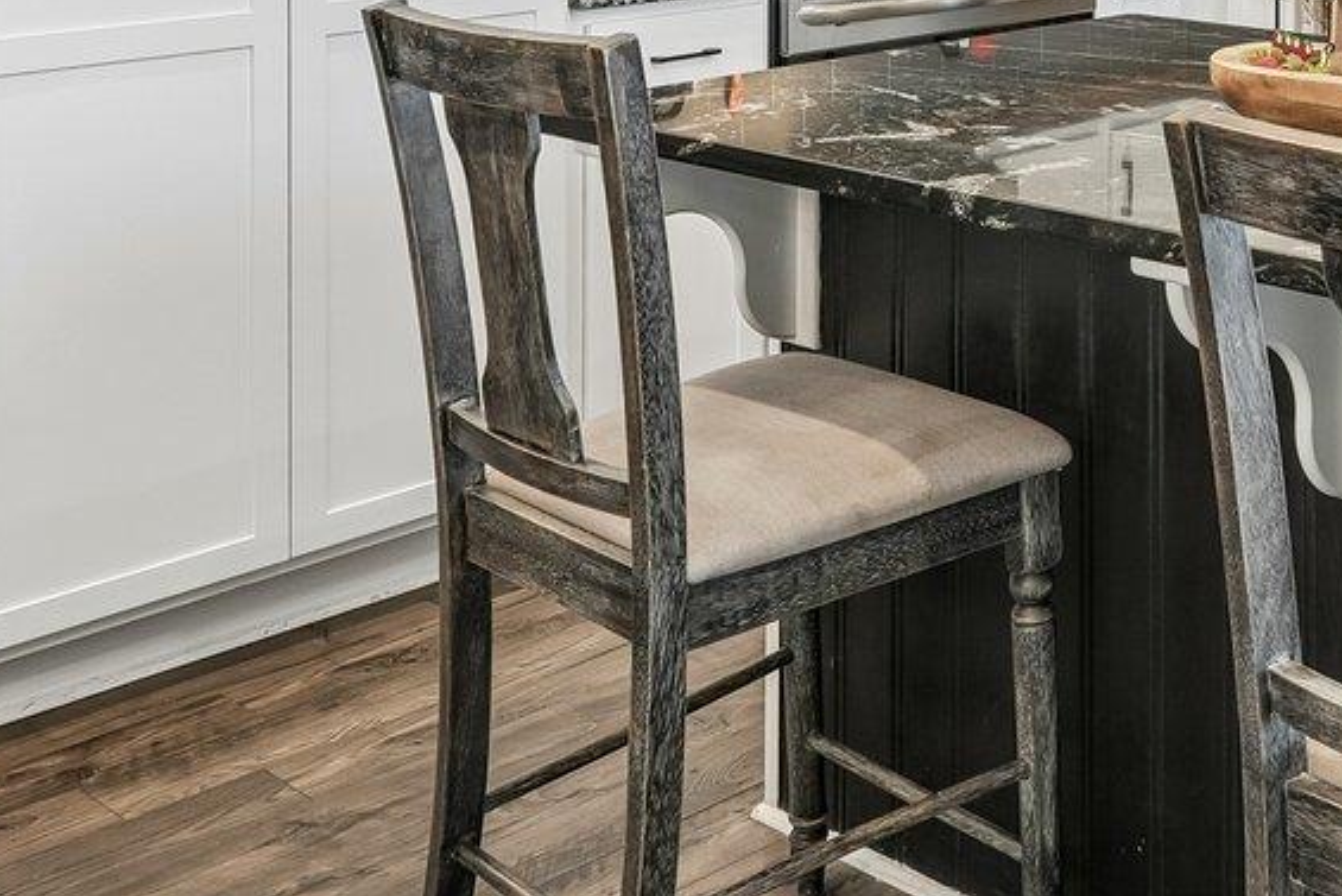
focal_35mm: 58
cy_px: -291
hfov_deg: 31.6
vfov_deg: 21.1
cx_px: 1375
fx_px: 2163
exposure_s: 1/5
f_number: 8
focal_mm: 16
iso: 400
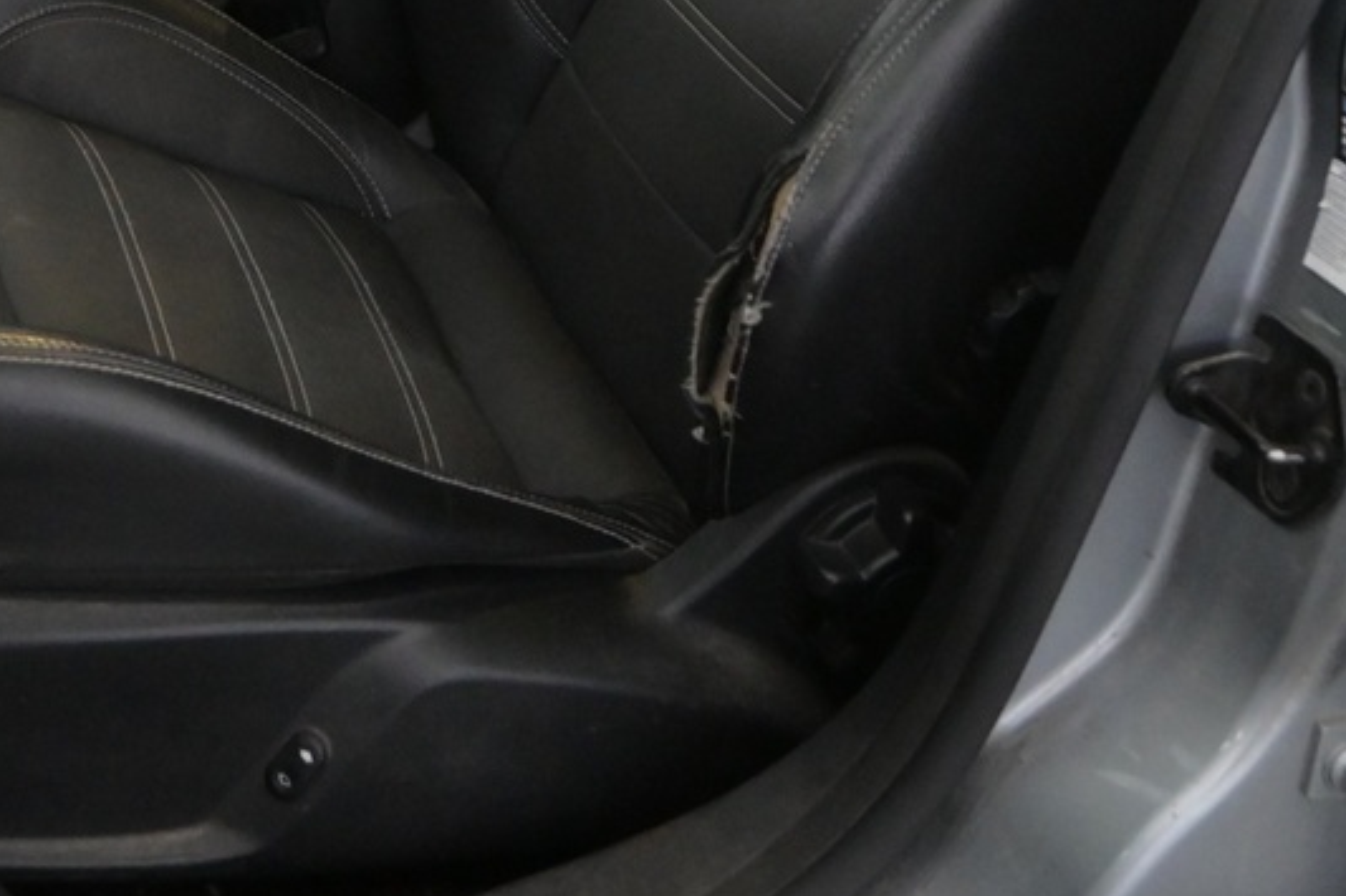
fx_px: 2728
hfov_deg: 27.1
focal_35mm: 73
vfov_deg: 17.5
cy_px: -273
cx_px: 255
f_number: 4.5
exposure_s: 1/80
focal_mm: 16
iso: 2500
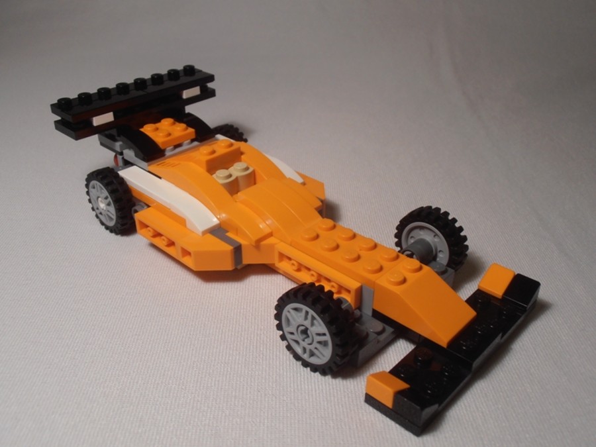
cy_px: 224
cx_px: 298
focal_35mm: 37
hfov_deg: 50.1
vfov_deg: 38.7
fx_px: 637
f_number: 3.9
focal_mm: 6.61
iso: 80
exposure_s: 1/40
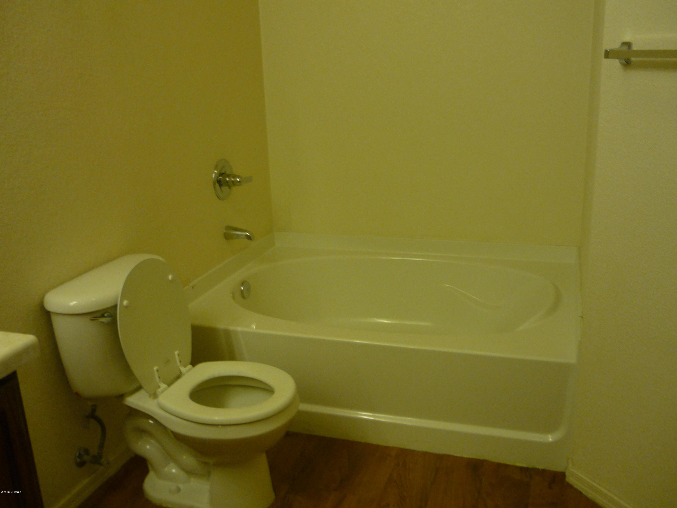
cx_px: 338
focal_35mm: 33
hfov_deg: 55.4
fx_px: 645
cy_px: 254
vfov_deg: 42.9
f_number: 2.8
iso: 125
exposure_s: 1/30
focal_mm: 5.5
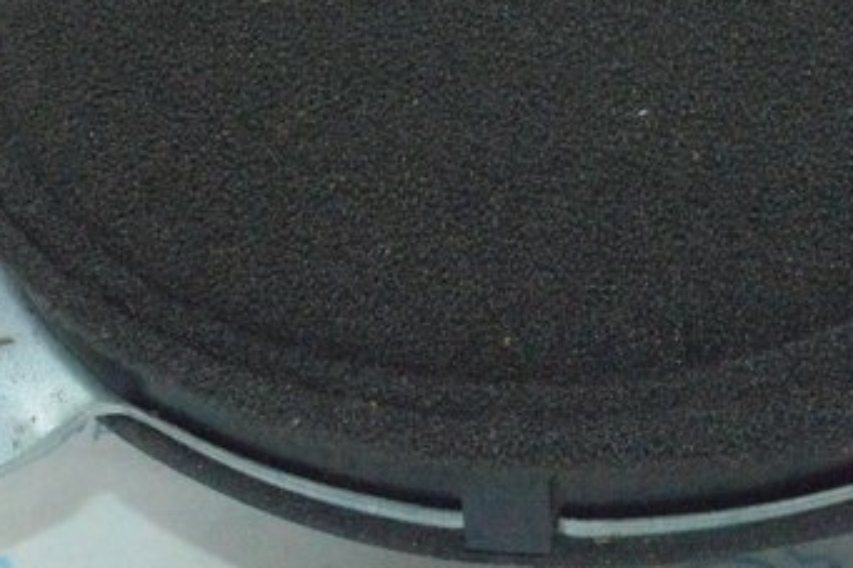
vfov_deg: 10.1
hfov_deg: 15.1
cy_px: 116
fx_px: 3197
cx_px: 648
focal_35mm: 135
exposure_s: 1/200
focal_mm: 30
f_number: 16
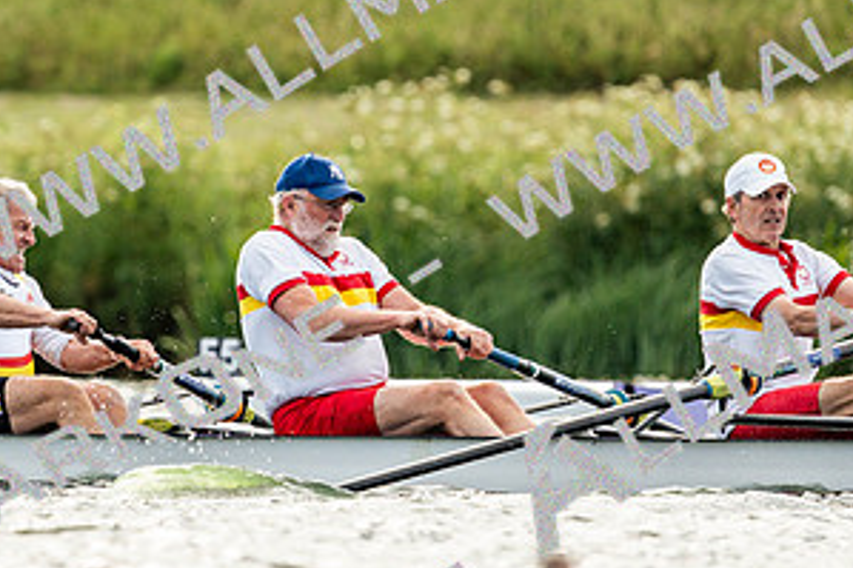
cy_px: 287
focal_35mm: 970
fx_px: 22970
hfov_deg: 2.1
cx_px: 280
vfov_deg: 1.4
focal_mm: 500
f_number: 6.3
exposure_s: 1/2000
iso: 500
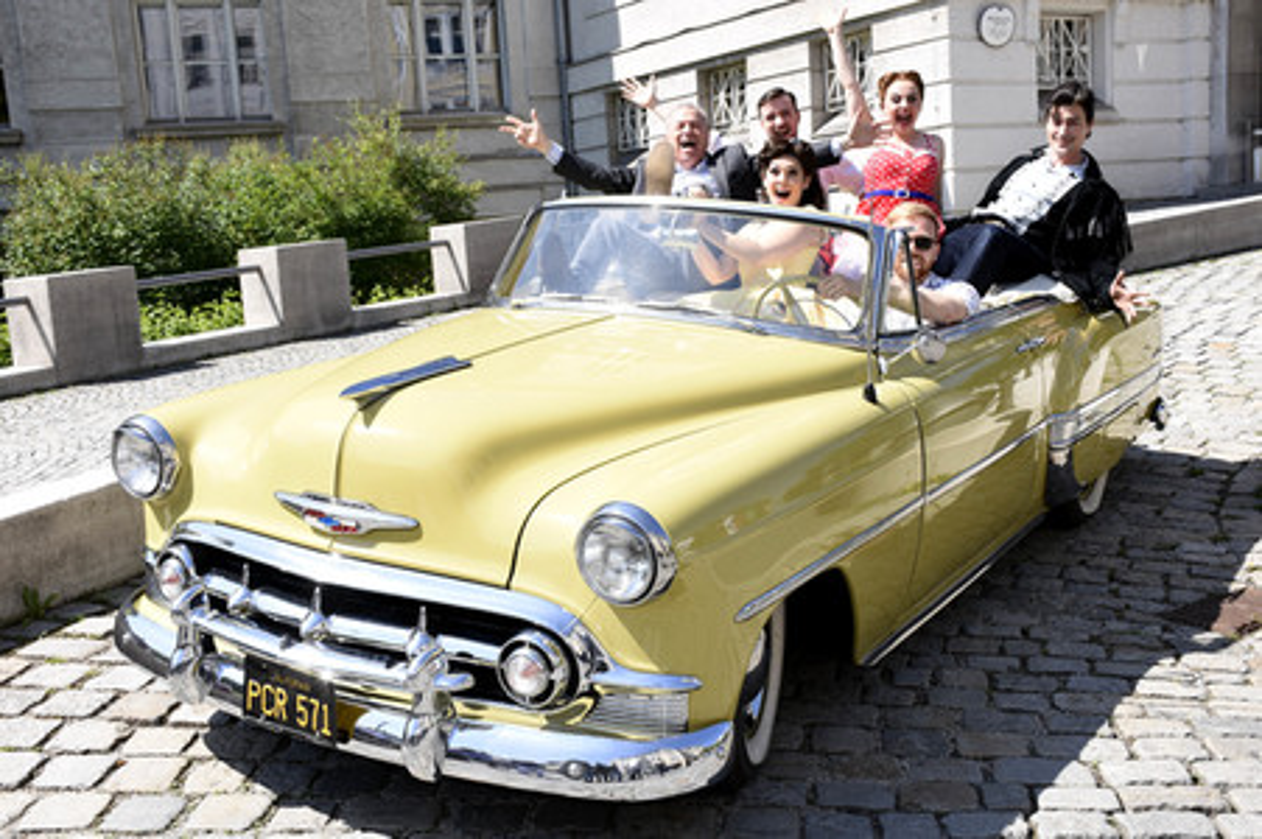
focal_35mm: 39
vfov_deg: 34.2
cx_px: 631
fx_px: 1366
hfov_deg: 49.6
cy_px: 420
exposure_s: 1/160
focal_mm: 26
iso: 100
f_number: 6.3
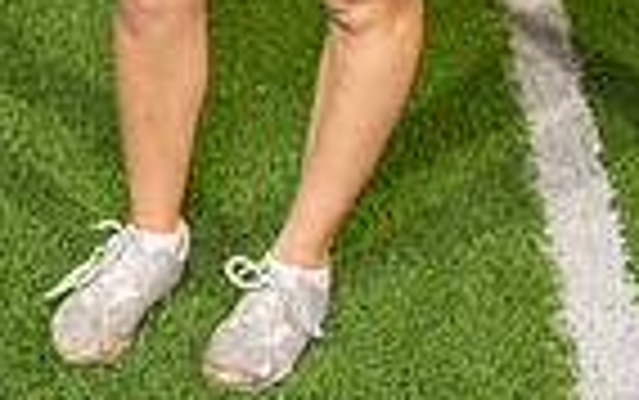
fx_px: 2196
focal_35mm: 126
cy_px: -521
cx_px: 418
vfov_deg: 9.4
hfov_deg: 16.5
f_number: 4.5
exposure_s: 1/250
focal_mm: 39
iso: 640
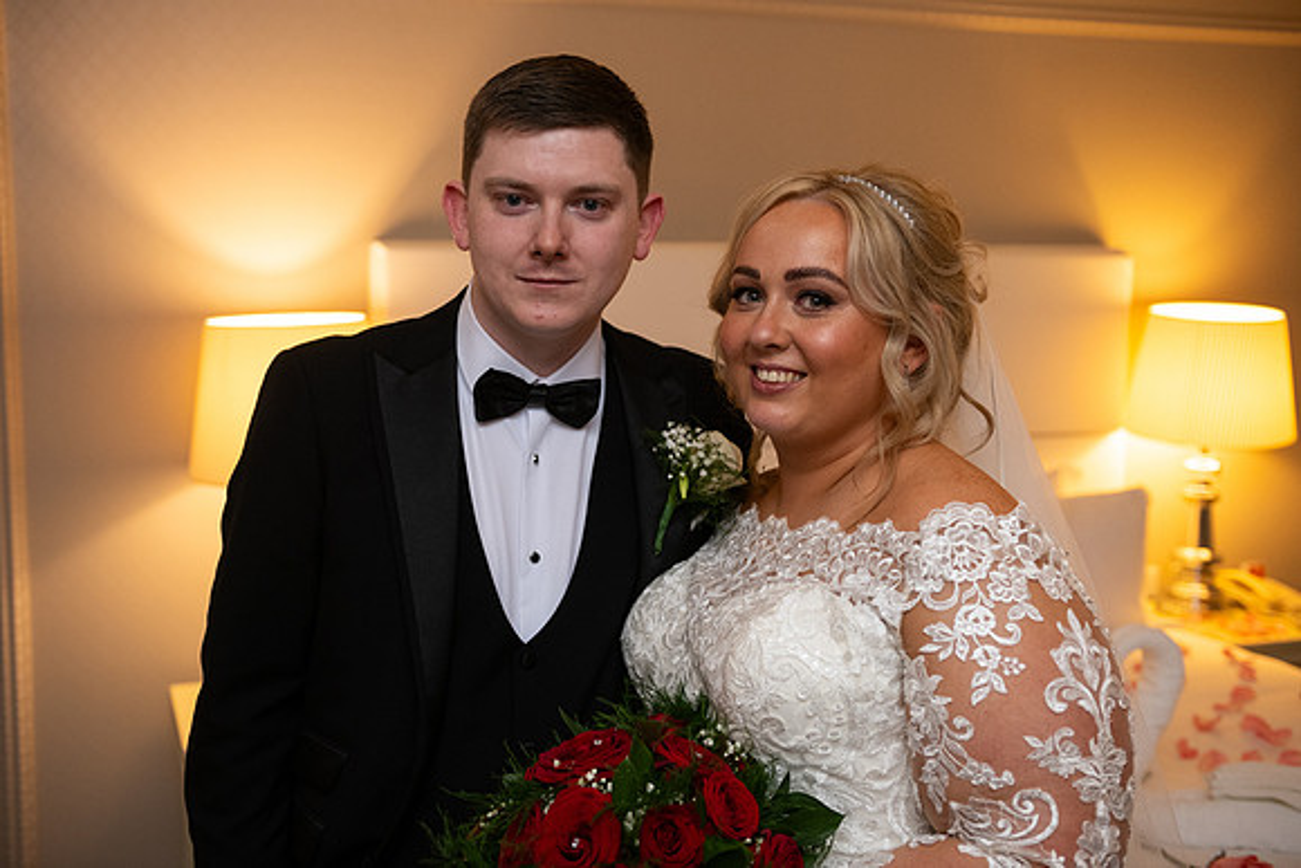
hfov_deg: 48.4
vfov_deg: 33.4
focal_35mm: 40
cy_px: 434
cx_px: 650
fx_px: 1446
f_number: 3.5
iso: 800
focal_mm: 40
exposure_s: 1/160
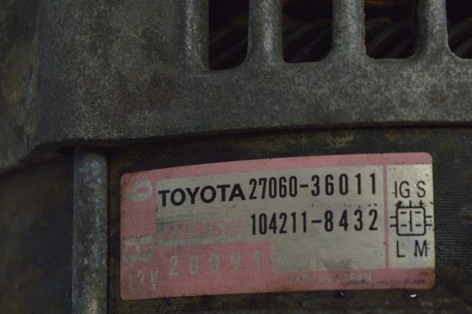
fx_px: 1397
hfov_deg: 19.2
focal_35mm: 107
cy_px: 199
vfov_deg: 12.8
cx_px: 262
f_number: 5.6
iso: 400
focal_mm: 55
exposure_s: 1/50
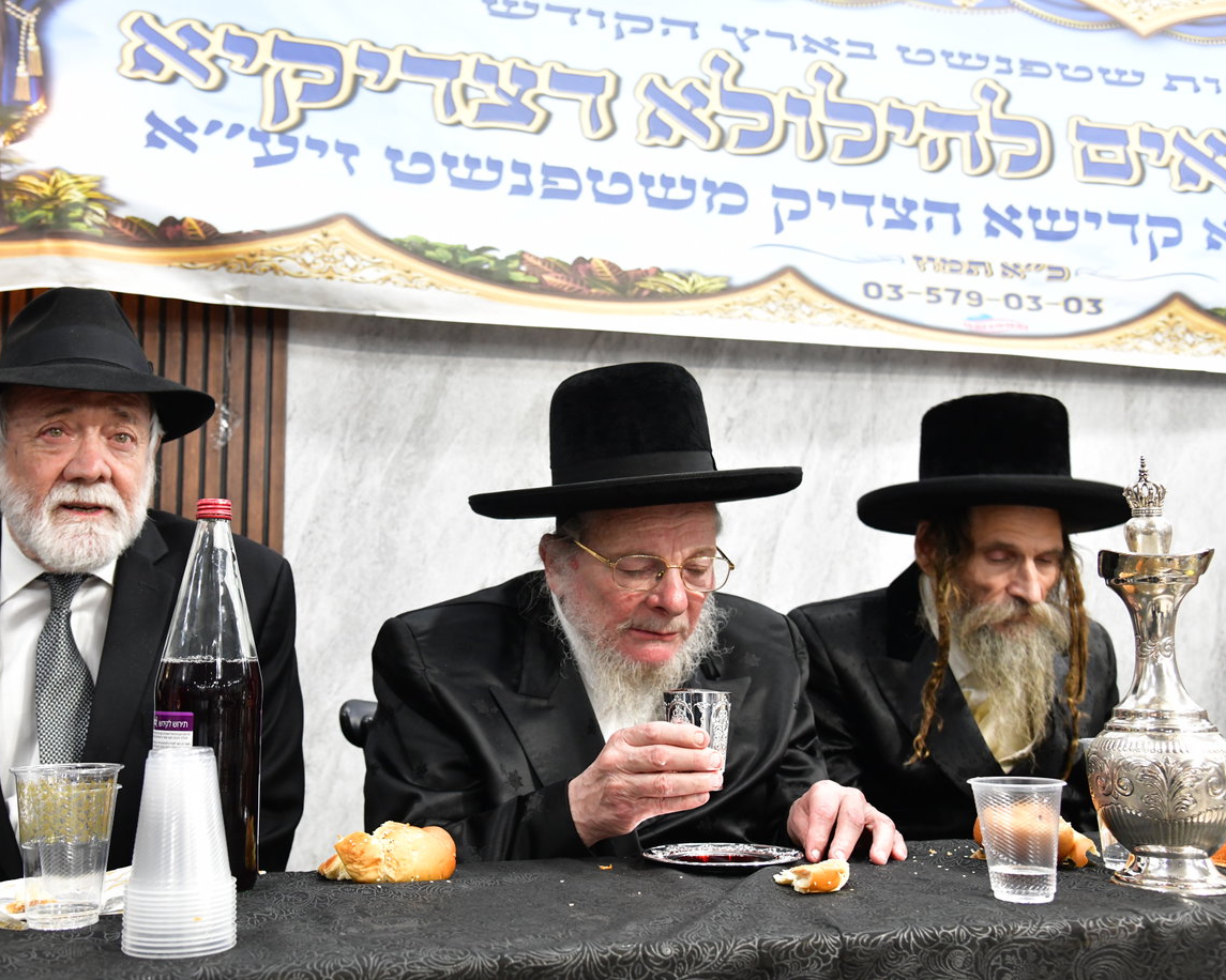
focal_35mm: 39
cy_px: 482
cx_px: 494
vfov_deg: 38.2
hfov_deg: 46.6
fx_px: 1415
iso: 2500
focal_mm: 34
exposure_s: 1/100
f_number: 5.6
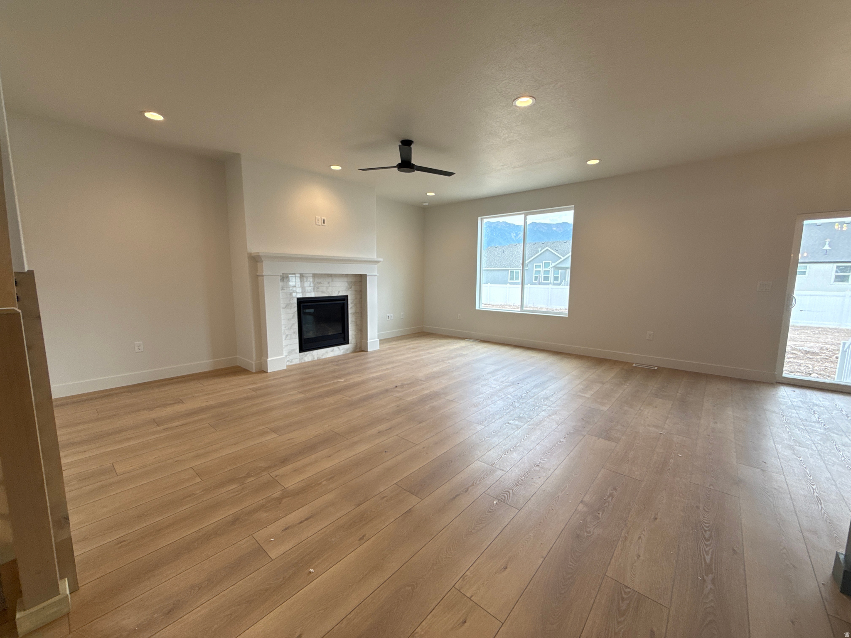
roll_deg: -0.4
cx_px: 426
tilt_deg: -7.1
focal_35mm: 14
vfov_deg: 85.7
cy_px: 319
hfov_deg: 102.1
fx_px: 344
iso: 64
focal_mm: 2.22
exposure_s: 1/135
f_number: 2.2
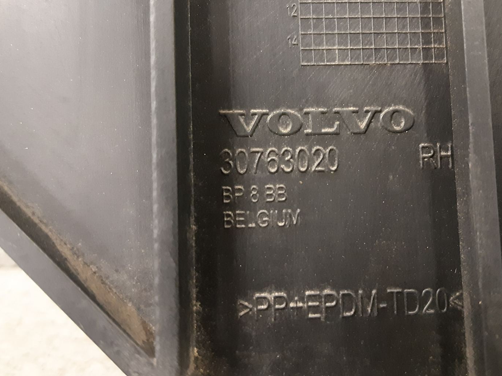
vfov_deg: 36.8
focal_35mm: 39
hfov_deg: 47.6
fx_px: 566
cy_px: 176
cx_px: 299
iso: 500
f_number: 1.7
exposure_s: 1/25
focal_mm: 3.93
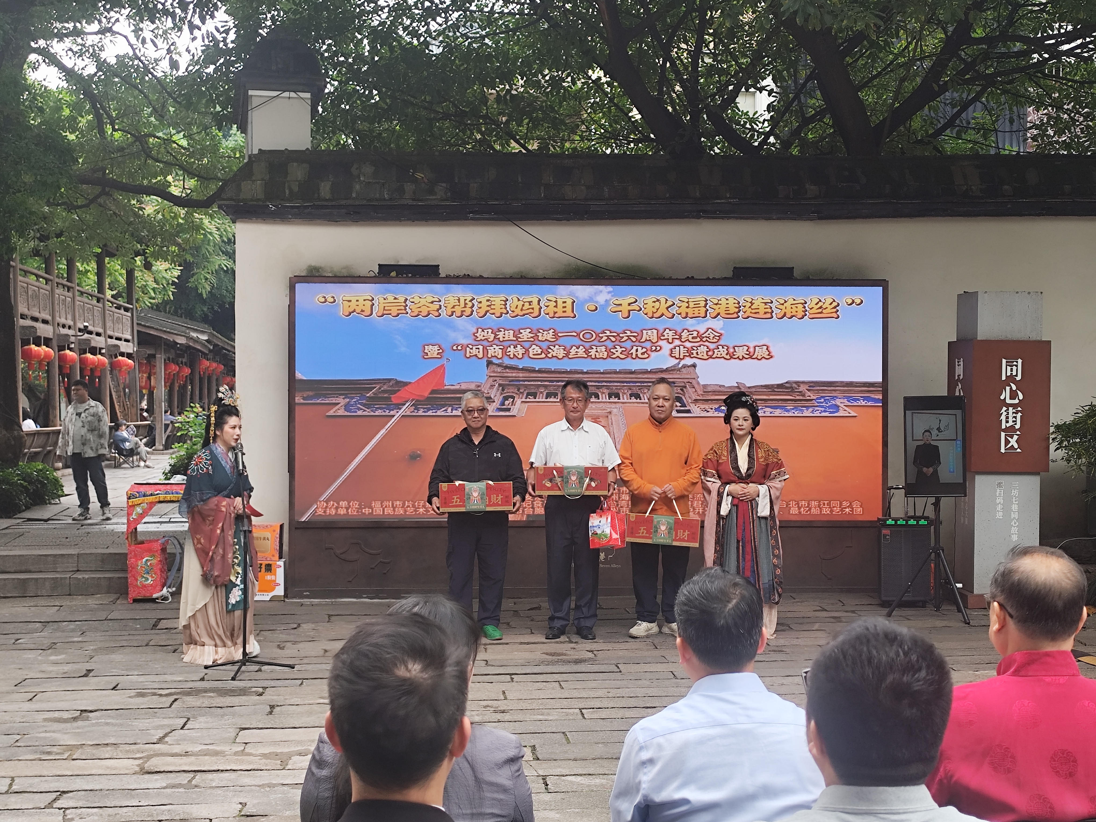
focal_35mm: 51
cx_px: 548
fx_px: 1615
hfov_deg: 37.5
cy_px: 411
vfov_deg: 28.6
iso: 50
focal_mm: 6.14
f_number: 1.65
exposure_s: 1/140
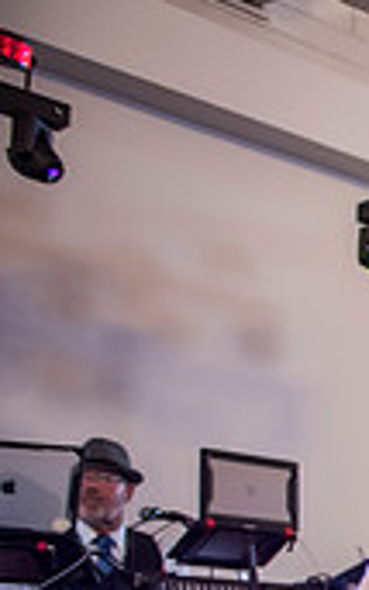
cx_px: 973
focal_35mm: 83
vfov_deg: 23.7
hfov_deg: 11.7
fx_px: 1334
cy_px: 606
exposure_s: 1/125
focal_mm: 24
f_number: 2.8
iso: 1000
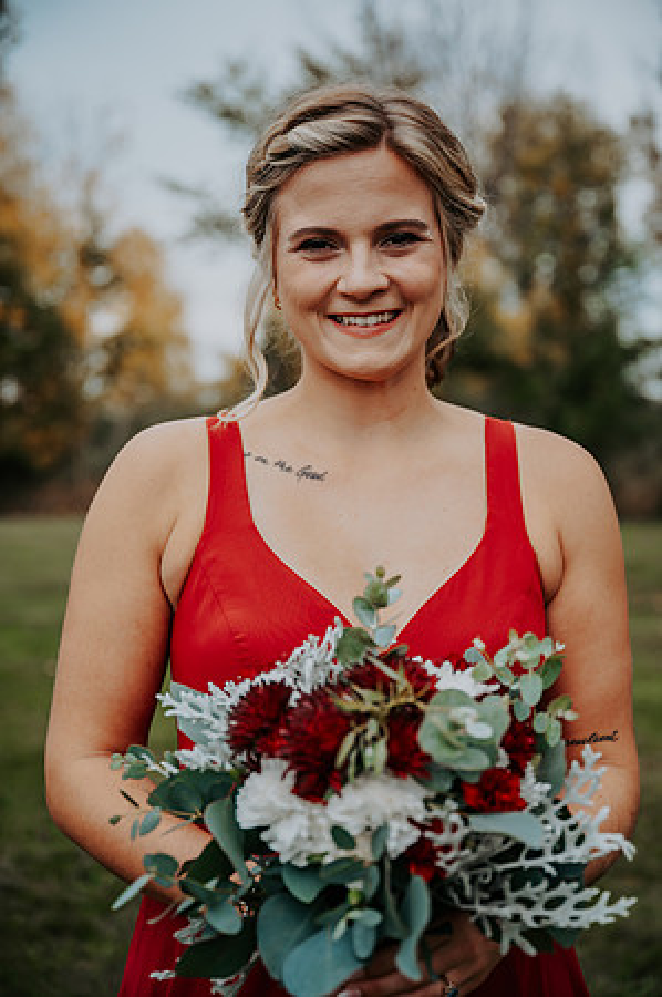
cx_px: 331
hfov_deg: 25.9
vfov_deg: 38.2
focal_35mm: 52
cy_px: 498
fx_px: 1438
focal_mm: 52
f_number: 3.2
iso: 200
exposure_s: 1/1000
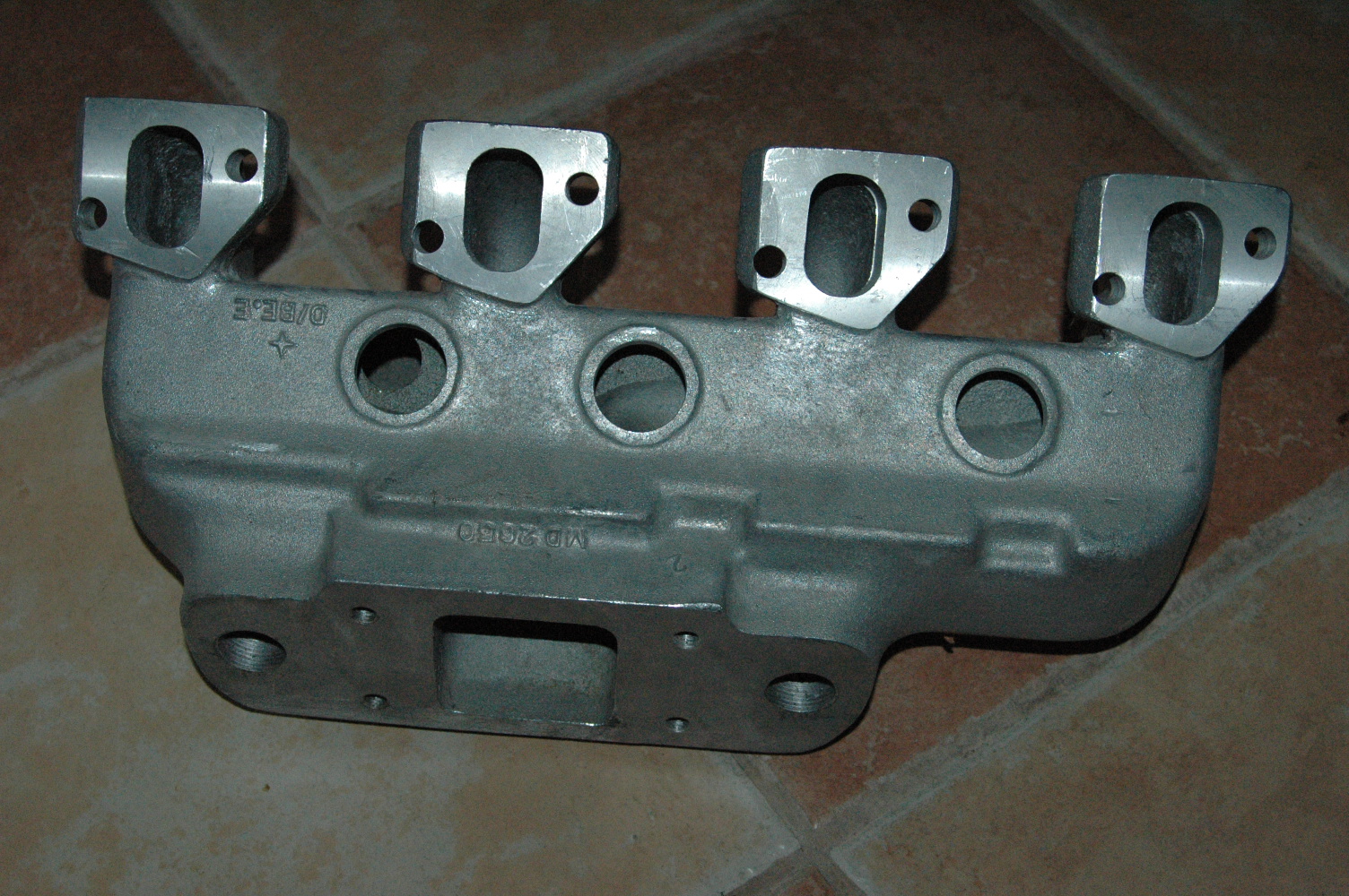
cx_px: 674
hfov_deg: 38.9
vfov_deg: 26.4
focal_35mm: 51
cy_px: 448
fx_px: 1909
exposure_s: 1/60
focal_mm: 34
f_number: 5
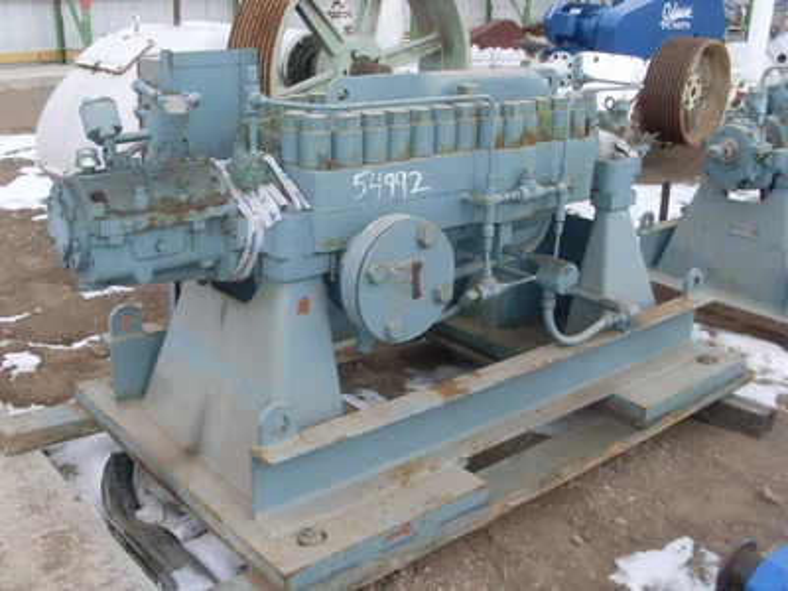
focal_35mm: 38
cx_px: 394
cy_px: 296
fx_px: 865
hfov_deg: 49.0
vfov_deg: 37.7
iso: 80
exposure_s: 1/125
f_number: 7.7
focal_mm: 6.3
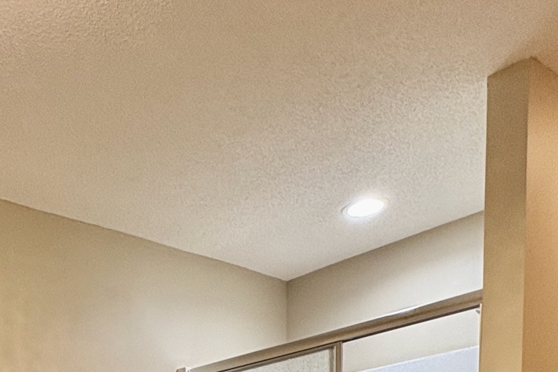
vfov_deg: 22.8
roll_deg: +1.6
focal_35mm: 46
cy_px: 581
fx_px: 713
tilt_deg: -1.7
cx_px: -47
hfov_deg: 36.5
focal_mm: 2.22
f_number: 2.2
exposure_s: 1/60
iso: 200
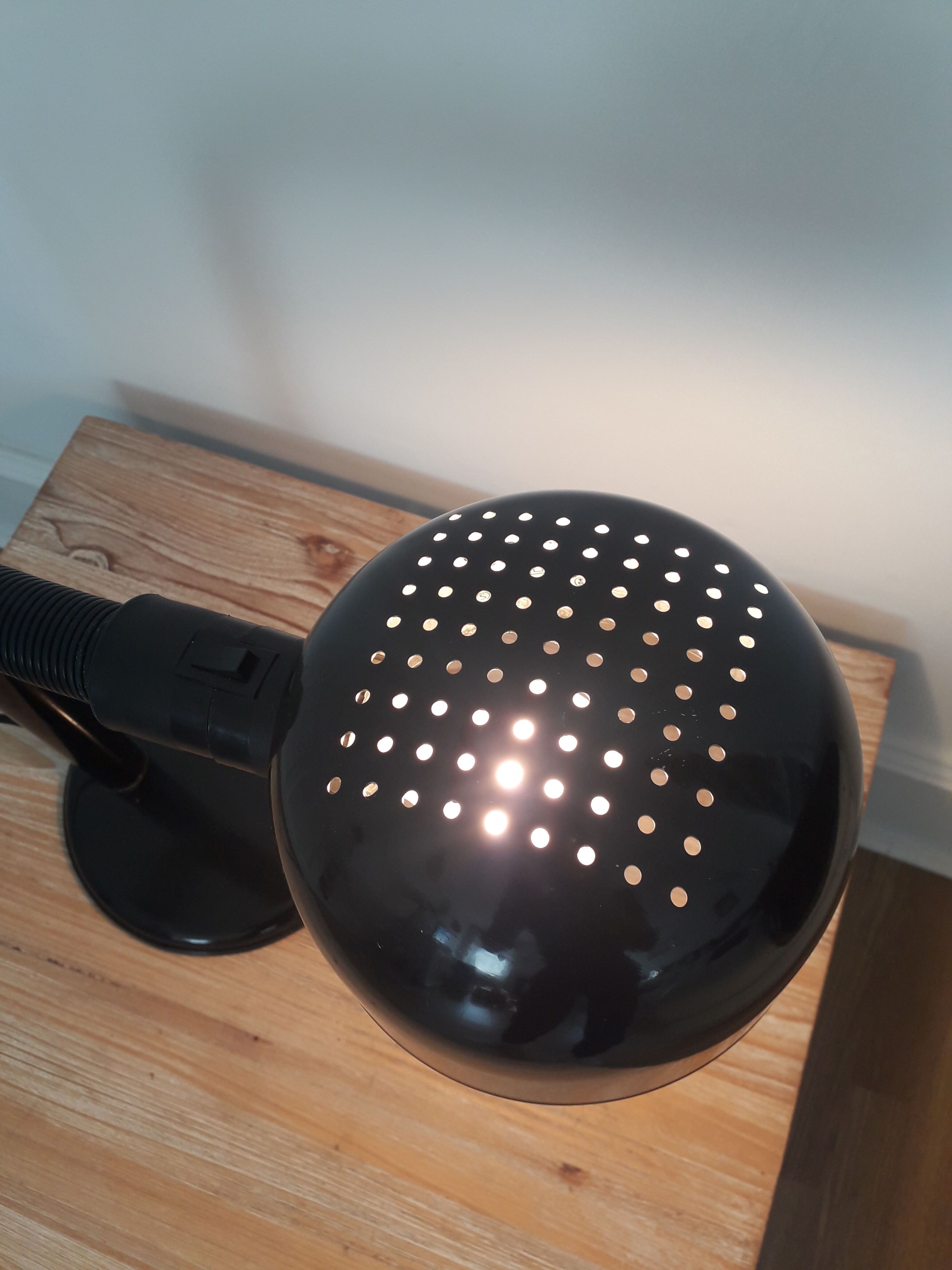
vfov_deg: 65.3
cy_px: 635
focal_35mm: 27
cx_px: 476
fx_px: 990
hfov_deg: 51.4
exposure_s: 1/50
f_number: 1.9
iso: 64
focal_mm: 3.6
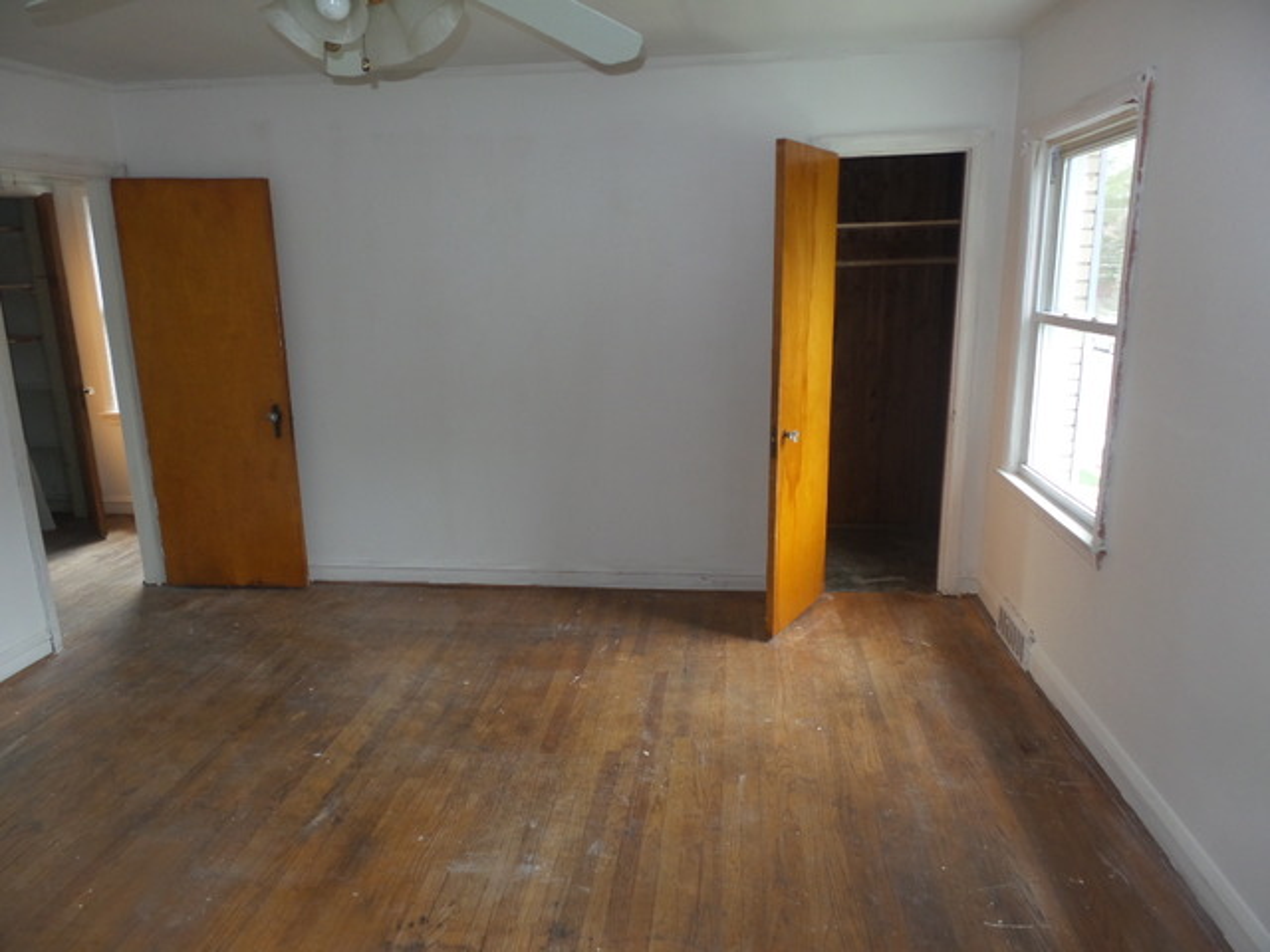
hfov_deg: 73.9
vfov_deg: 58.9
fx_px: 844
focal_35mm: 23
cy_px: 476
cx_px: 635
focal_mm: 4.1
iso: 125
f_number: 2.8
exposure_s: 1/30
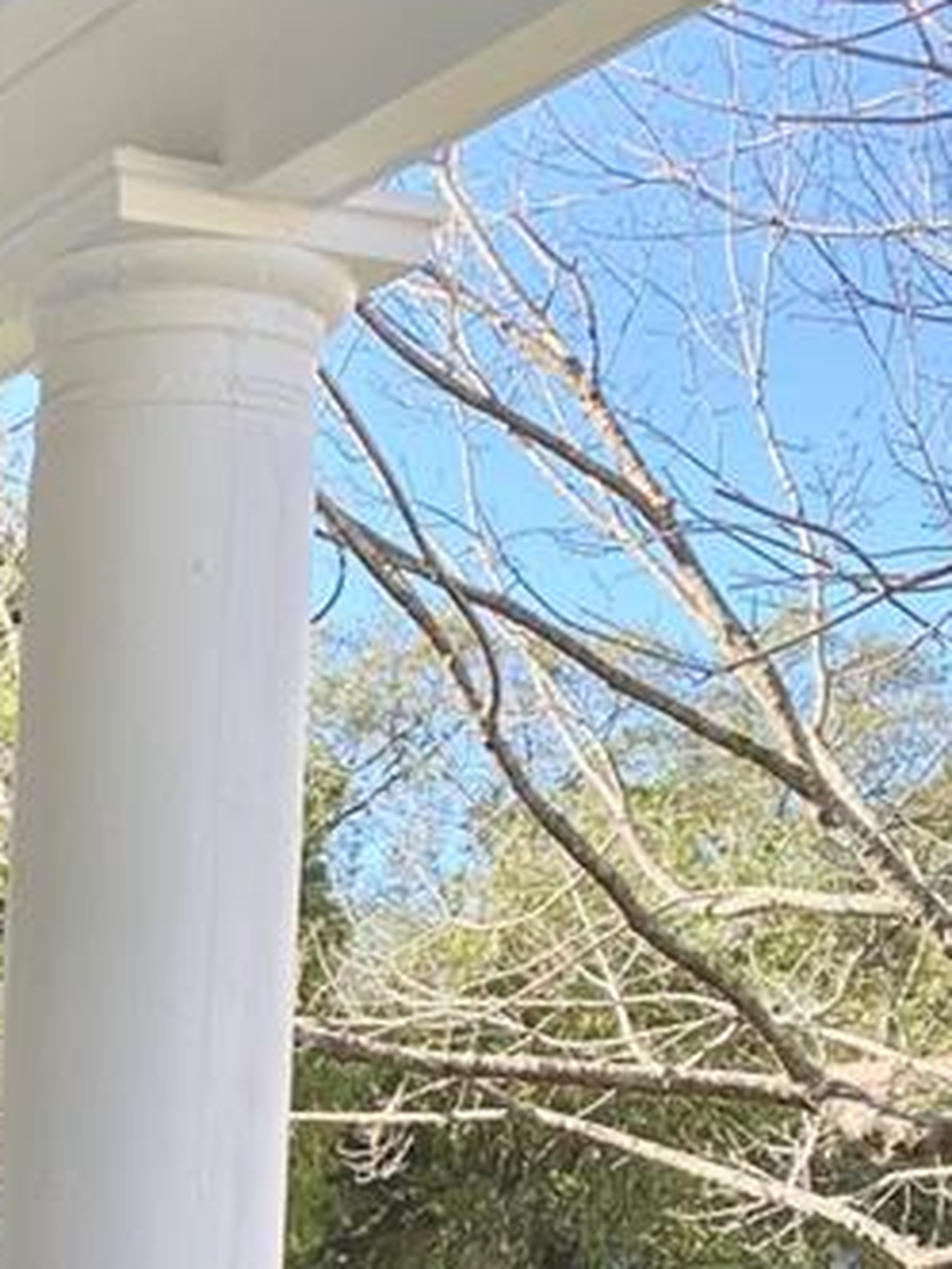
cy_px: 1751
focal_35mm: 94
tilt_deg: -6.8
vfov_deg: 19.0
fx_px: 3447
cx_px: -417
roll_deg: -2.4
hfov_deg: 14.8
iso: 32
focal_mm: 4.25
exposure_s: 1/489
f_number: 1.8
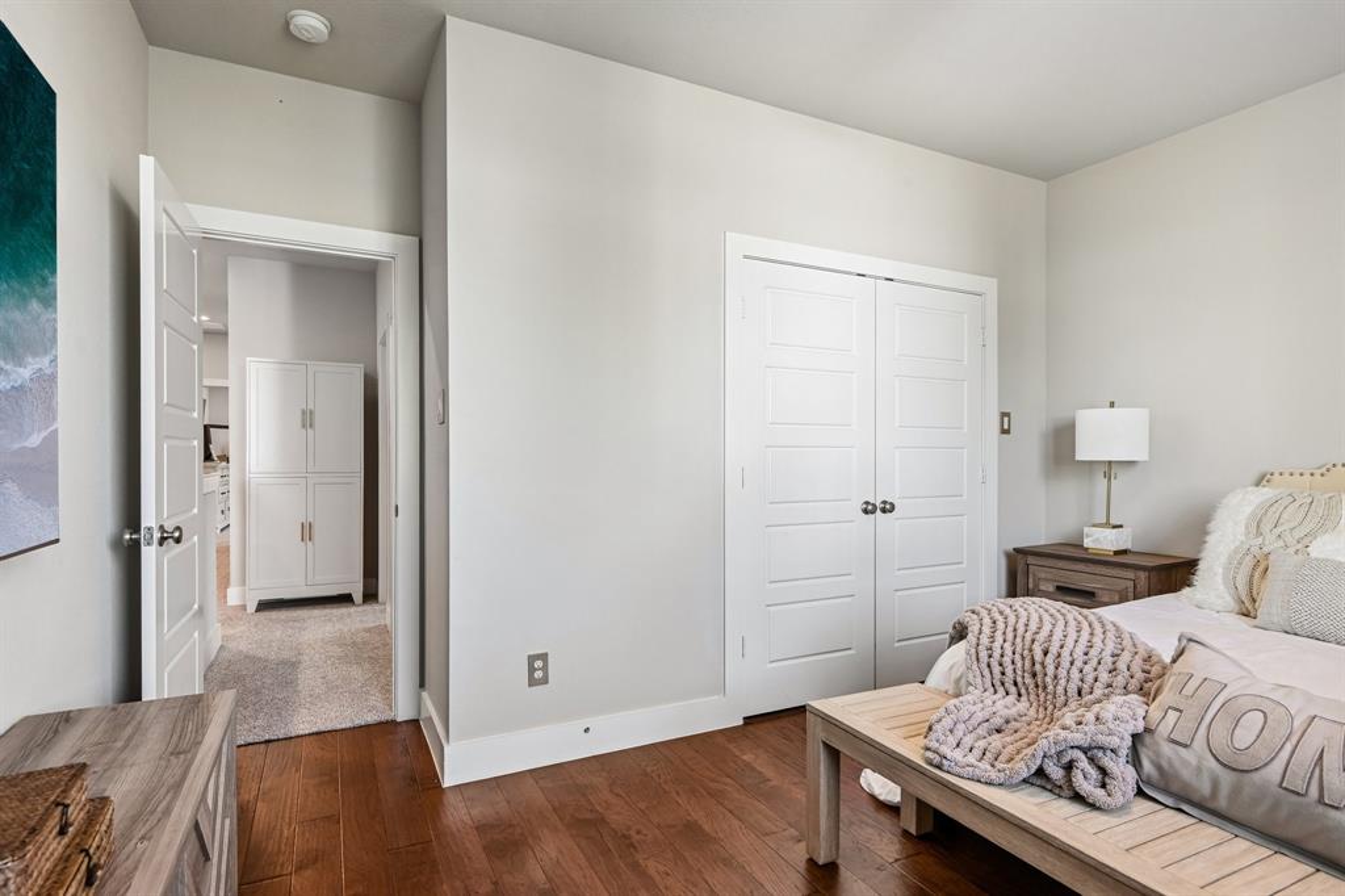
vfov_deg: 67.3
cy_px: 448
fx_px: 672
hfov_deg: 90.0
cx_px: 672
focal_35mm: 18
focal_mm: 18
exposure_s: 1/25
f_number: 8
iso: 400
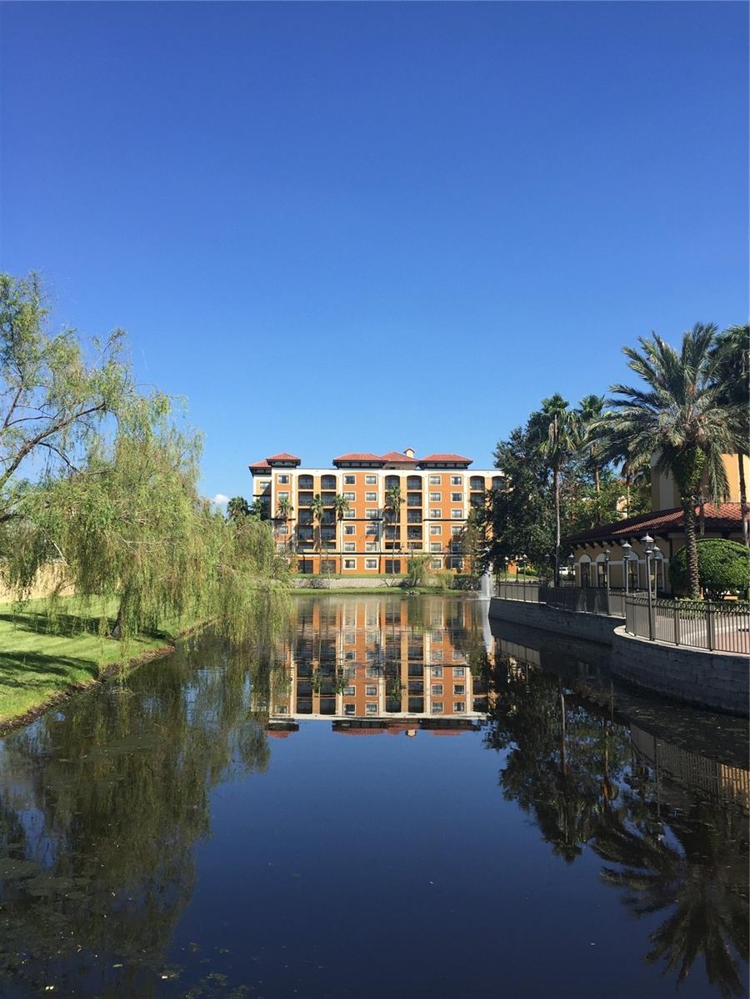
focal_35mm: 29
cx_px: 375
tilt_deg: +5.9
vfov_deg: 61.7
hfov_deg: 48.2
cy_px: 500
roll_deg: +0.4
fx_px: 838
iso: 32
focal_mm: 4.15
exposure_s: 1/1364
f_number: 2.2
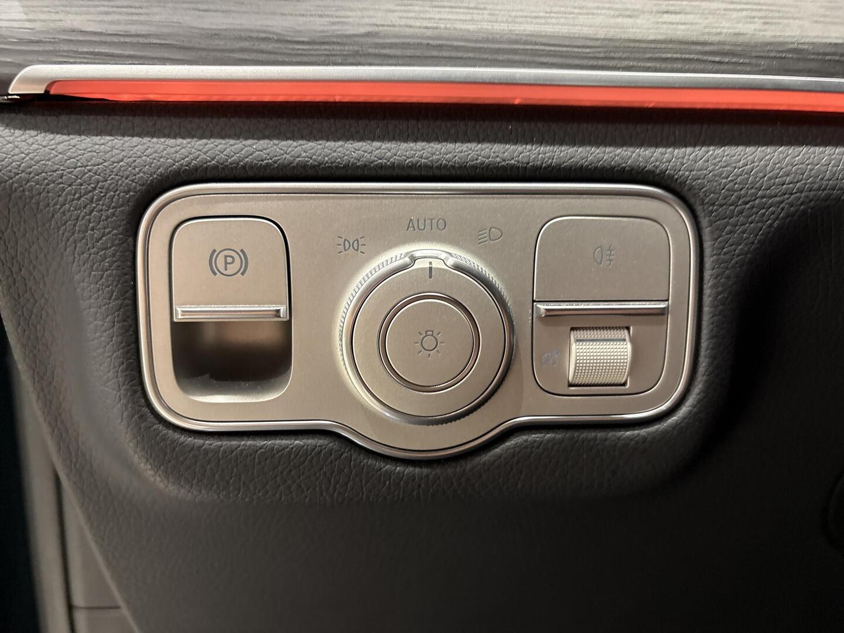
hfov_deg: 67.3
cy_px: 316
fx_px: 634
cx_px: 422
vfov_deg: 53.1
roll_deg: +1.4
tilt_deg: -7.7
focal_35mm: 26
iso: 320
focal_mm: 5.96
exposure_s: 1/53
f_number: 1.6
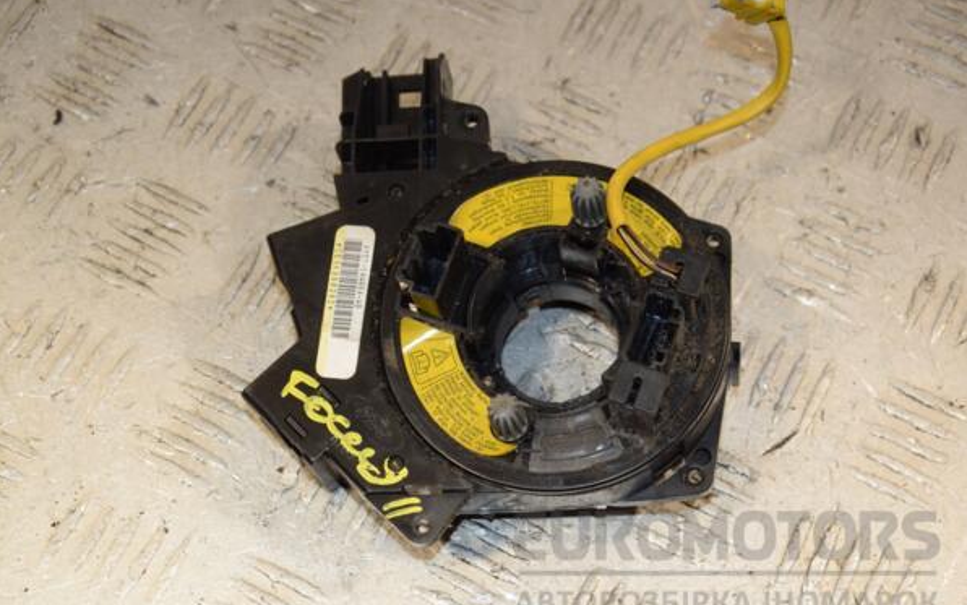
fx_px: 2109
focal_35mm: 80
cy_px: 320
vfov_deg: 16.3
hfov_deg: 25.8
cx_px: 484
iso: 800
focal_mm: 52
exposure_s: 1/200
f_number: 8
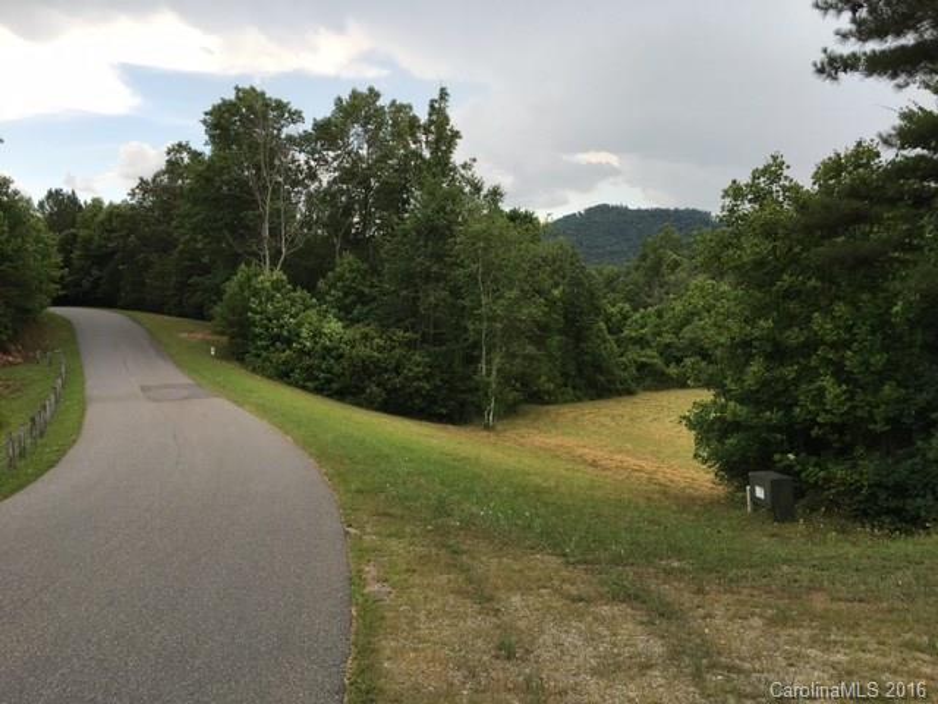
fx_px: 786
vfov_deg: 48.2
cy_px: 352
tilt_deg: -1.4
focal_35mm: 29
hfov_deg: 61.7
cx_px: 469
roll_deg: +0.7
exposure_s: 1/286
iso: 25
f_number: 2.2
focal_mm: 4.15
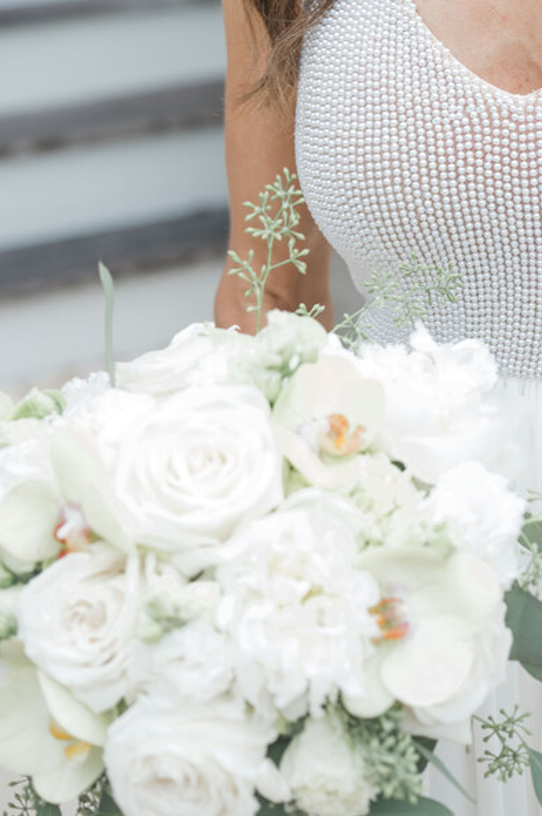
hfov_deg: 12.6
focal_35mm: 108
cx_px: 490
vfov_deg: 18.4
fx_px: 2445
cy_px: -28
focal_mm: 50
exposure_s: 1/200
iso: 50
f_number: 2.8
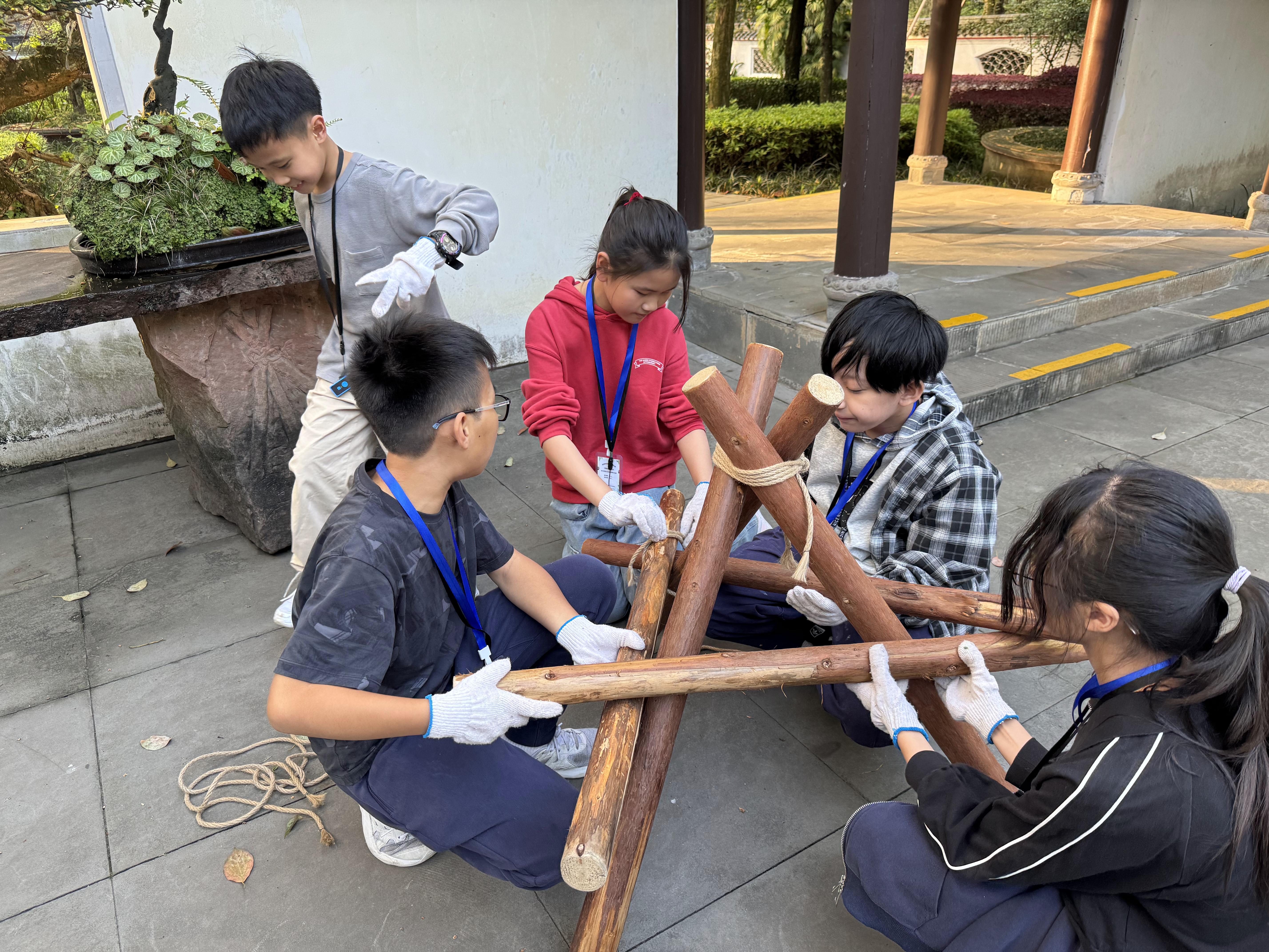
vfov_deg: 56.8
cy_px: 476
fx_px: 880
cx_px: 634
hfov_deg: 71.6
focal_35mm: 24
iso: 200
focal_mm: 6.76
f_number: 1.78
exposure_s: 1/121
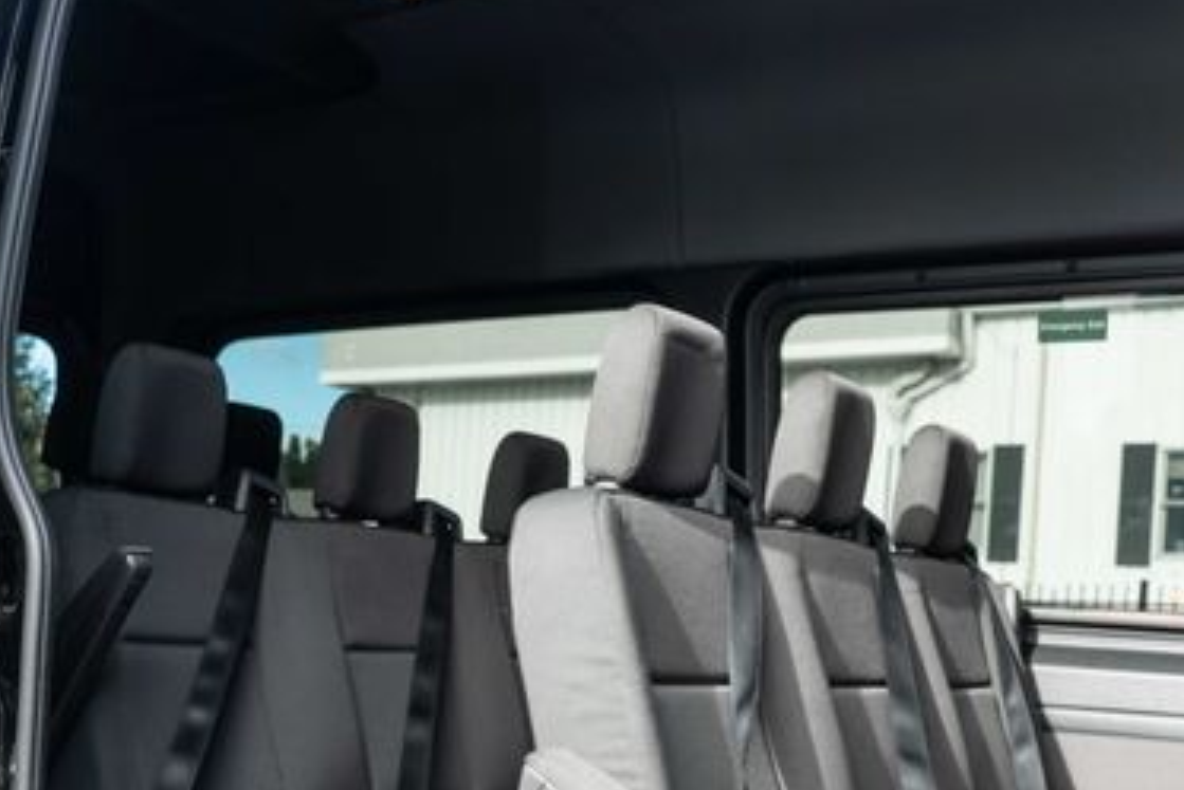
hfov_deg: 41.1
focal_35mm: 48
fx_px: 1579
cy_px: 658
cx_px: 609
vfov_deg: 27.4
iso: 500
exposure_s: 1/320
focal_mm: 28
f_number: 4
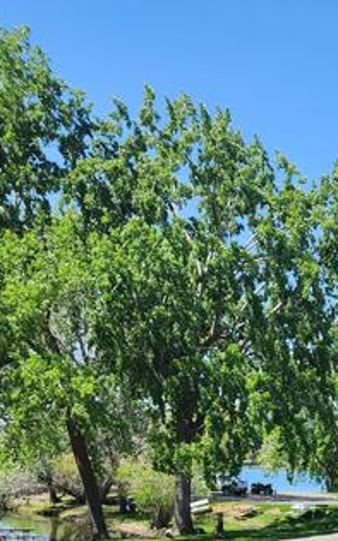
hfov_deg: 19.4
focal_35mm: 62
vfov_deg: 29.0
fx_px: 913
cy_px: 629
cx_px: 438
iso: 20
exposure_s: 1/801
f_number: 1.8
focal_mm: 5.4
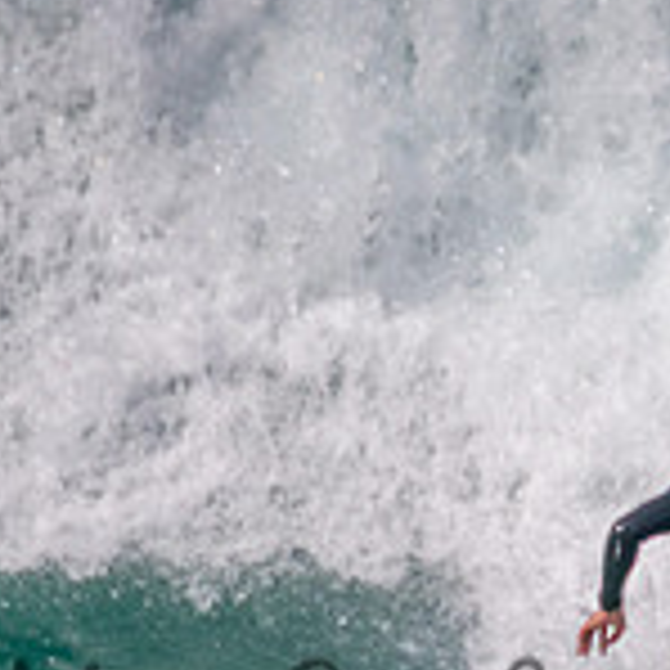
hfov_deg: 0.7
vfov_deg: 0.7
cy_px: 690
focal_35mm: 2645
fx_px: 57920
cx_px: 477
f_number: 11
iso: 400
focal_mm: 800
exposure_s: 1/1600
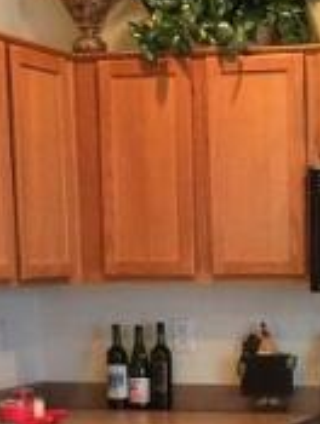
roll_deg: +1.8
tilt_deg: -10.5
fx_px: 1560
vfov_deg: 14.8
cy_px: 545
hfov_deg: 11.6
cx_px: 325
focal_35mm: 127
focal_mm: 4.15
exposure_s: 1/10
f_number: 2.2
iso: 100
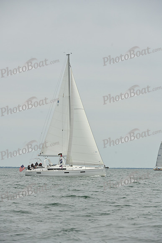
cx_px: 81
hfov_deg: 7.6
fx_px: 1214
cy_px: 122
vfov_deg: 11.4
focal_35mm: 180
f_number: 7.1
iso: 320
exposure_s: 1/2000
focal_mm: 180
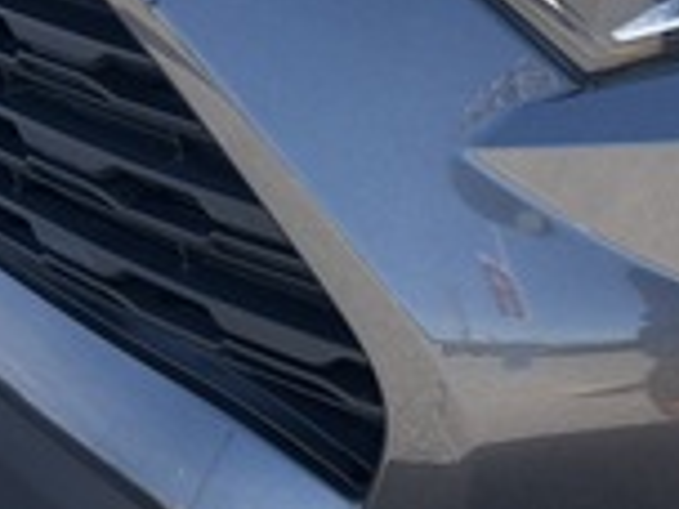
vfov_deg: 18.7
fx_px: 1412
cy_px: -185
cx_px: 791
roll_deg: +0.3
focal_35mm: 72
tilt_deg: -14.1
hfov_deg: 24.7
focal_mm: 5.96
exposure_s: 1/1344
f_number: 1.6
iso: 50
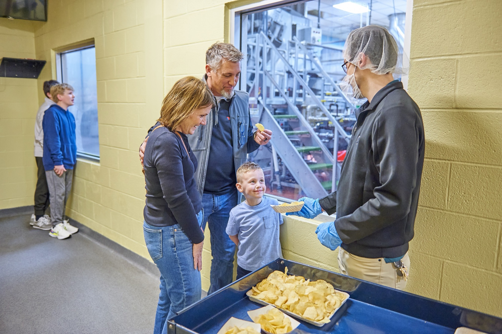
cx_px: 251
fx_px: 404
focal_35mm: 29
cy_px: 167
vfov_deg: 44.9
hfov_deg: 63.7
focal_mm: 29
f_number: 2.8
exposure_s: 1/60
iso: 640
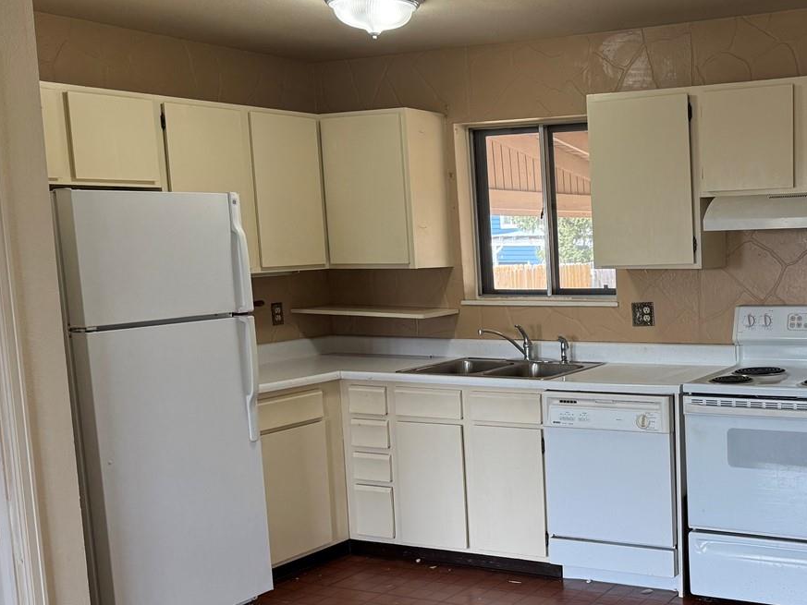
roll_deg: +1.6
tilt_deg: -7.5
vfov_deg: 32.8
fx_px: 1026
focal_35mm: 44
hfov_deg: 40.4
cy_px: 361
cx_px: 691
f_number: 1.78
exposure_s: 1/225
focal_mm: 6.76
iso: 125
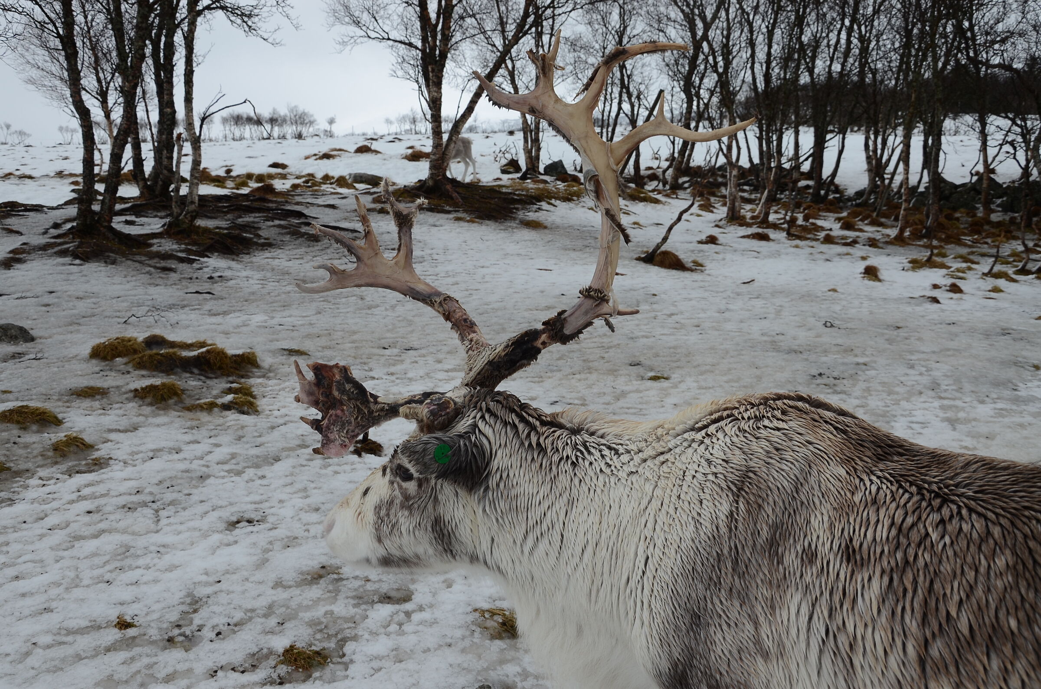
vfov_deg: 36.7
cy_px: 344
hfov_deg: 53.2
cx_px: 520
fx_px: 1039
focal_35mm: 36
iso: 100
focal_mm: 24
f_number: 7.1
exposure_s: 1/60
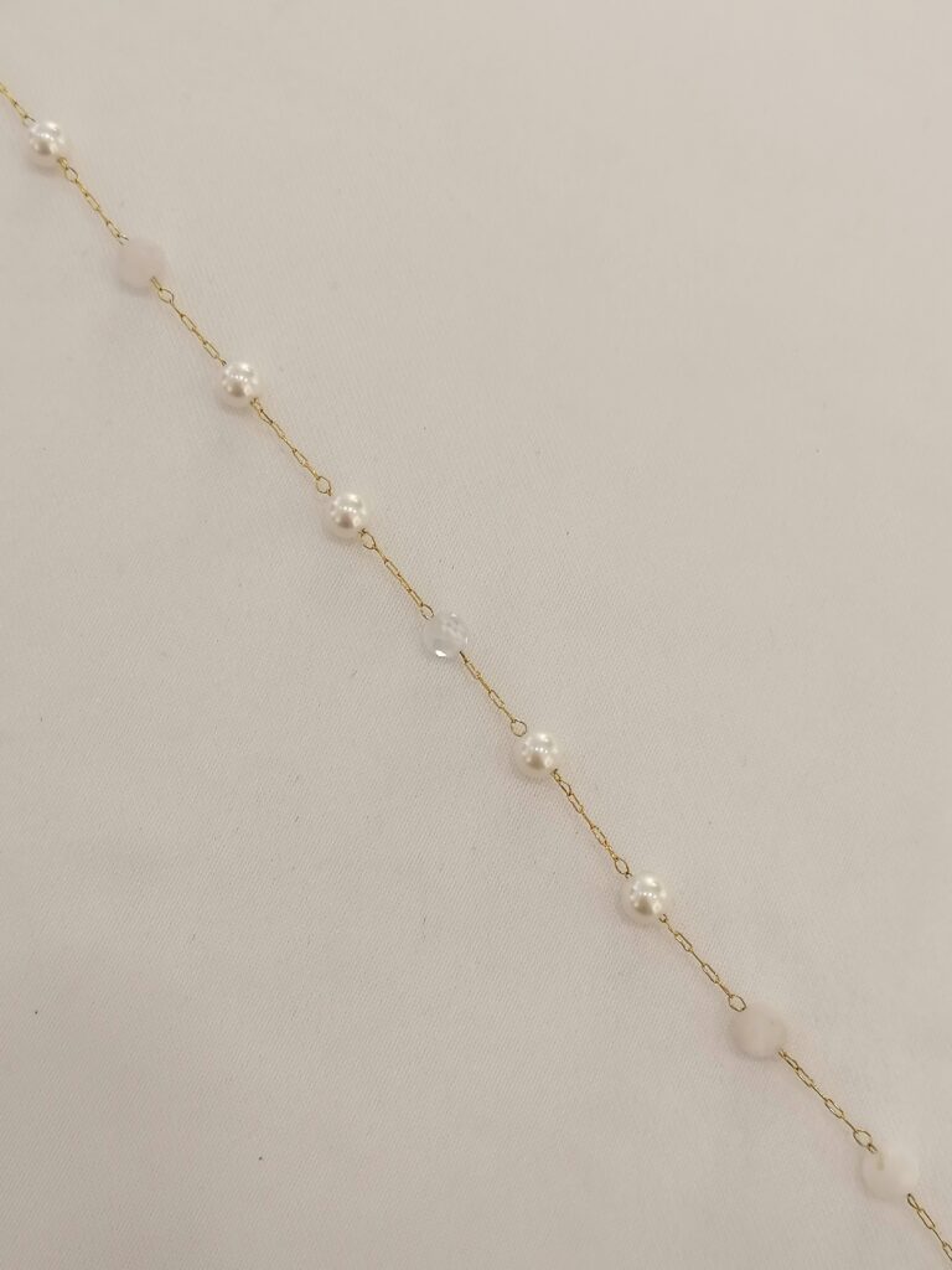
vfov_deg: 40.4
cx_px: 476
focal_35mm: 47
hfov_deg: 30.9
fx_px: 1723
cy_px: 635
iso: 80
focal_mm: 4.75
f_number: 1.8
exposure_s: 1/50
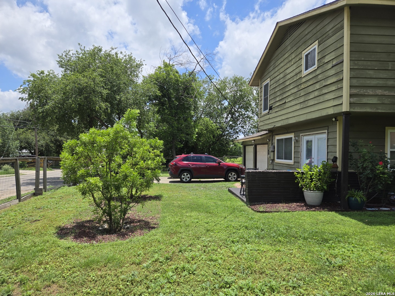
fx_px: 262
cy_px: 148
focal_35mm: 23
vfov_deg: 58.9
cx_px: 198
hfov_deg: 73.9
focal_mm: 5.4
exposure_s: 1/2246
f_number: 1.8
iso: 25
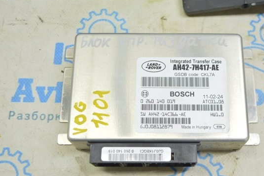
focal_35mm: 54
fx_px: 396
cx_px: 158
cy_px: 83
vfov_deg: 25.0
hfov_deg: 36.8
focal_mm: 30
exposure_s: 1/20
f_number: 5.6
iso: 400
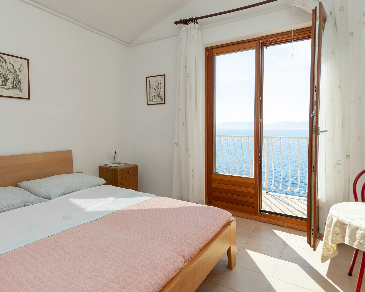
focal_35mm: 21
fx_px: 227
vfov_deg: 65.5
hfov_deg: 77.1
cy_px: 145
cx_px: 154
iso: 100
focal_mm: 10
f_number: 8
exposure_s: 1/200
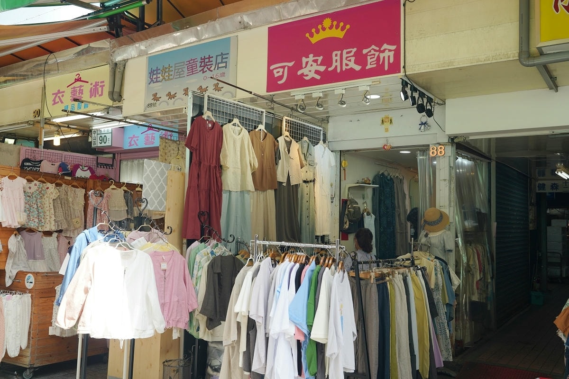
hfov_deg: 57.2
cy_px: 190
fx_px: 522
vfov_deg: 40.0
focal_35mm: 33
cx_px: 284
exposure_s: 1/80
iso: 100
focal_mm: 33
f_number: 4.5
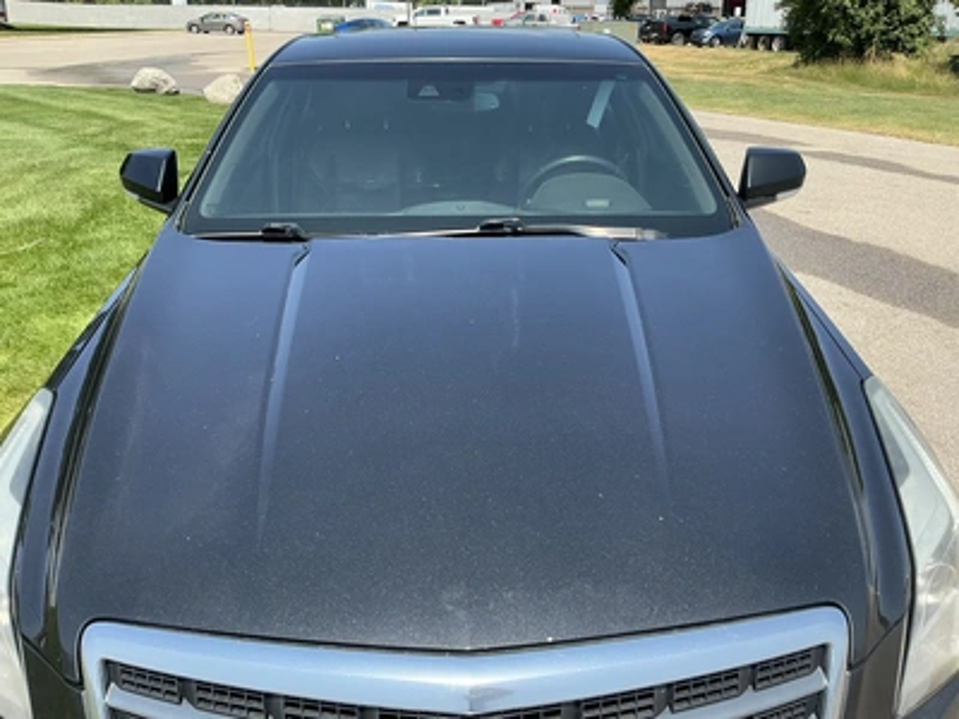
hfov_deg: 63.4
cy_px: 360
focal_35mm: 28
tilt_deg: -22.3
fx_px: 776
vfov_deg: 49.7
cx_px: 480
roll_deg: -1.4
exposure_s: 1/804
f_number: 1.8
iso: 25
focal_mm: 3
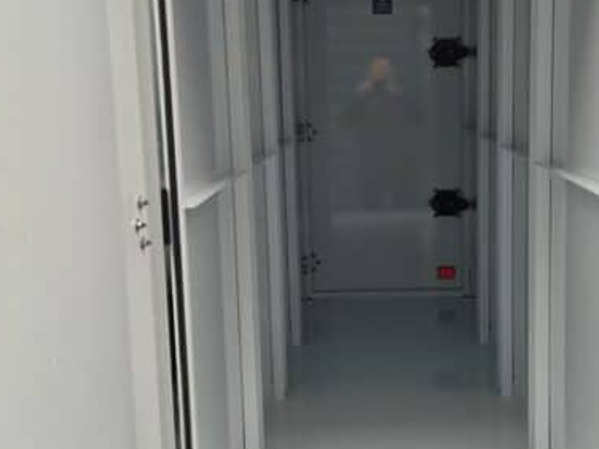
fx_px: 813
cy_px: 218
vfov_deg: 30.9
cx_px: 365
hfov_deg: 40.2
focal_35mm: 47
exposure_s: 1/180
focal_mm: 5.4
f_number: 1.8
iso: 50
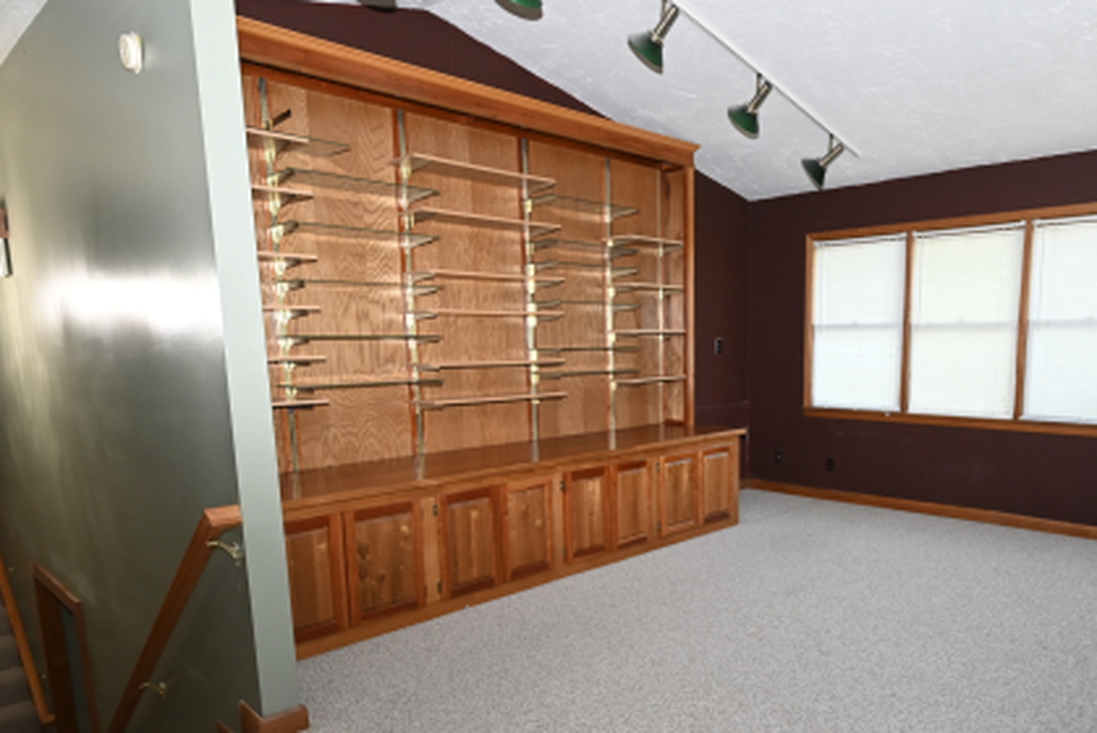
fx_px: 762
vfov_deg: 50.9
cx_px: 664
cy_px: 453
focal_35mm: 25
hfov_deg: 70.7
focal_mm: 14
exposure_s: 1/60
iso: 800
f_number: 4
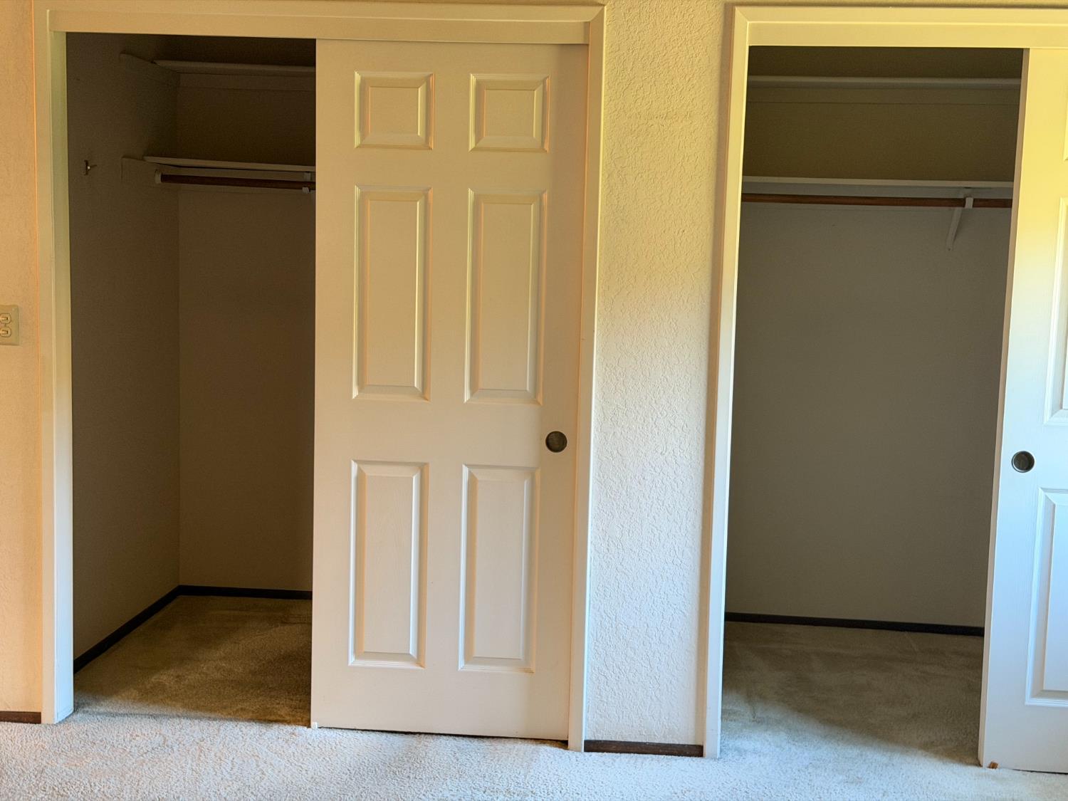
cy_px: 400
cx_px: 534
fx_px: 1481
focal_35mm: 48
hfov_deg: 39.7
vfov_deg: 30.3
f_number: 1.78
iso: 250
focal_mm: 6.76
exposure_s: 1/40
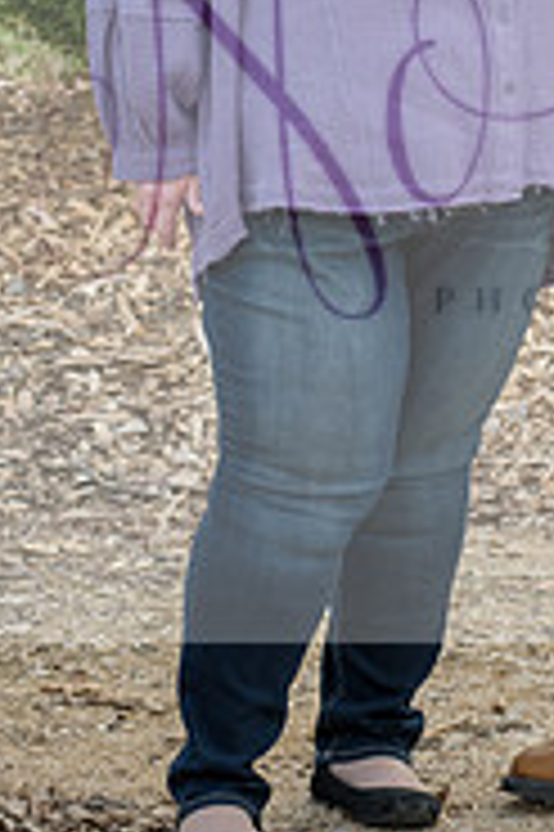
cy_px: -31
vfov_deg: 10.5
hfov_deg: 7.0
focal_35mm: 195
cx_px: 522
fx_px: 4509
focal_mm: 80
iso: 400
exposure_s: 1/500
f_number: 7.1
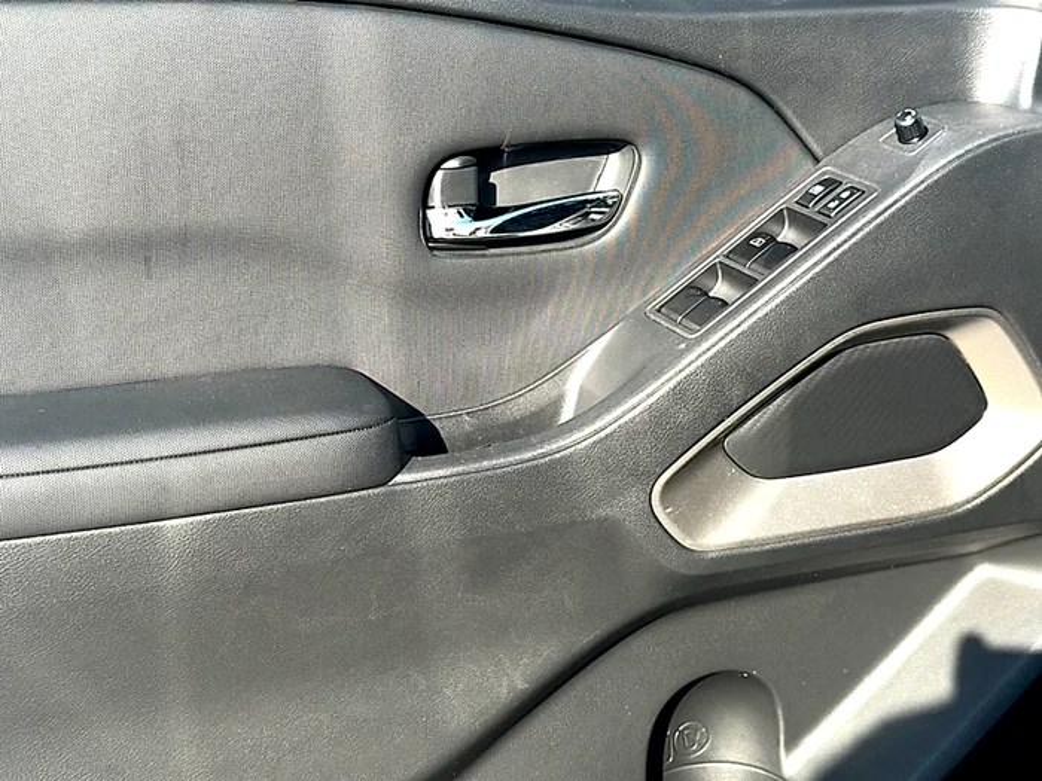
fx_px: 1535
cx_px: 521
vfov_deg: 28.6
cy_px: 390
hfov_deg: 37.5
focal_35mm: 51
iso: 64
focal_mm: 6.86
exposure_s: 1/818
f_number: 1.78
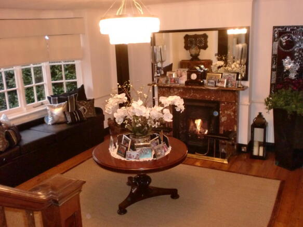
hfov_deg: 52.6
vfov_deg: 40.7
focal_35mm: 35
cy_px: 114
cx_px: 152
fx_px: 306
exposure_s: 1/60
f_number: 3.1
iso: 400
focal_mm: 6.3
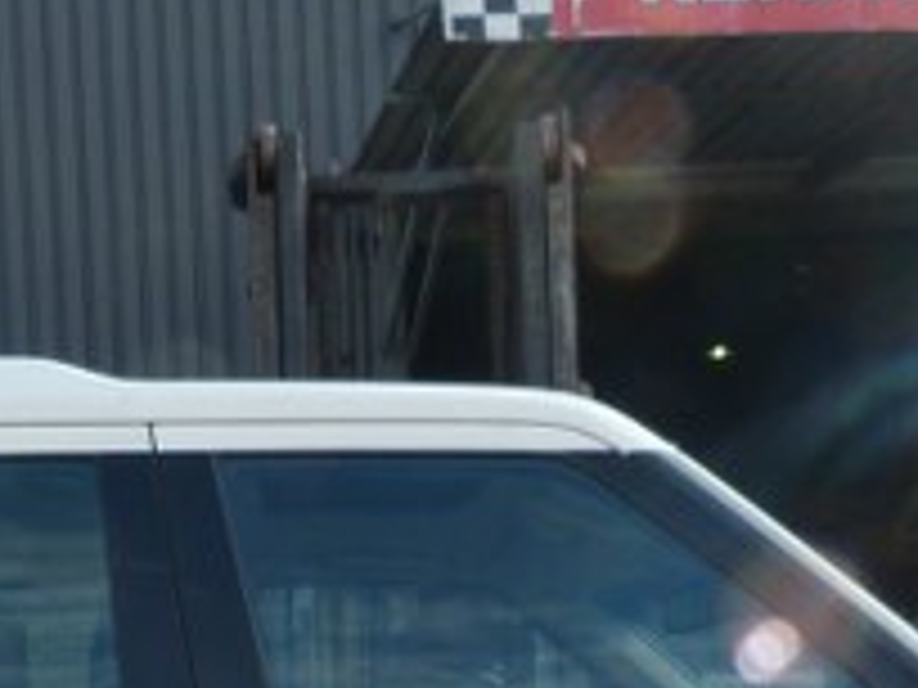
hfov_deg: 20.0
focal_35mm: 98
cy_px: 1147
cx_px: 310
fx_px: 2599
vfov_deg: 13.8
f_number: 4
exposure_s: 1/125
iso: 80
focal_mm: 4.5
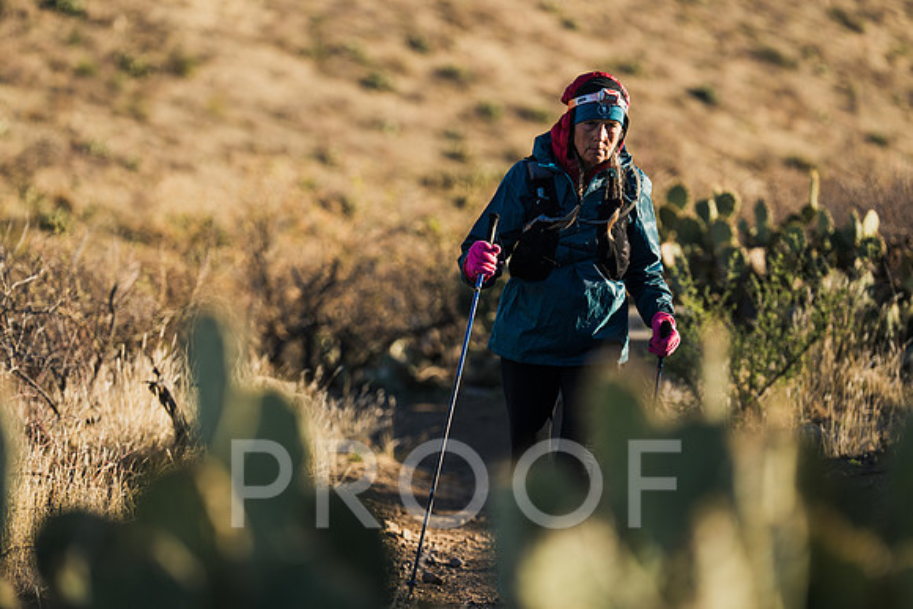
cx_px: 456
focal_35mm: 149
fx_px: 3780
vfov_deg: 9.2
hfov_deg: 13.8
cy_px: 304
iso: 125
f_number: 2.8
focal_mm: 149
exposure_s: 1/1250
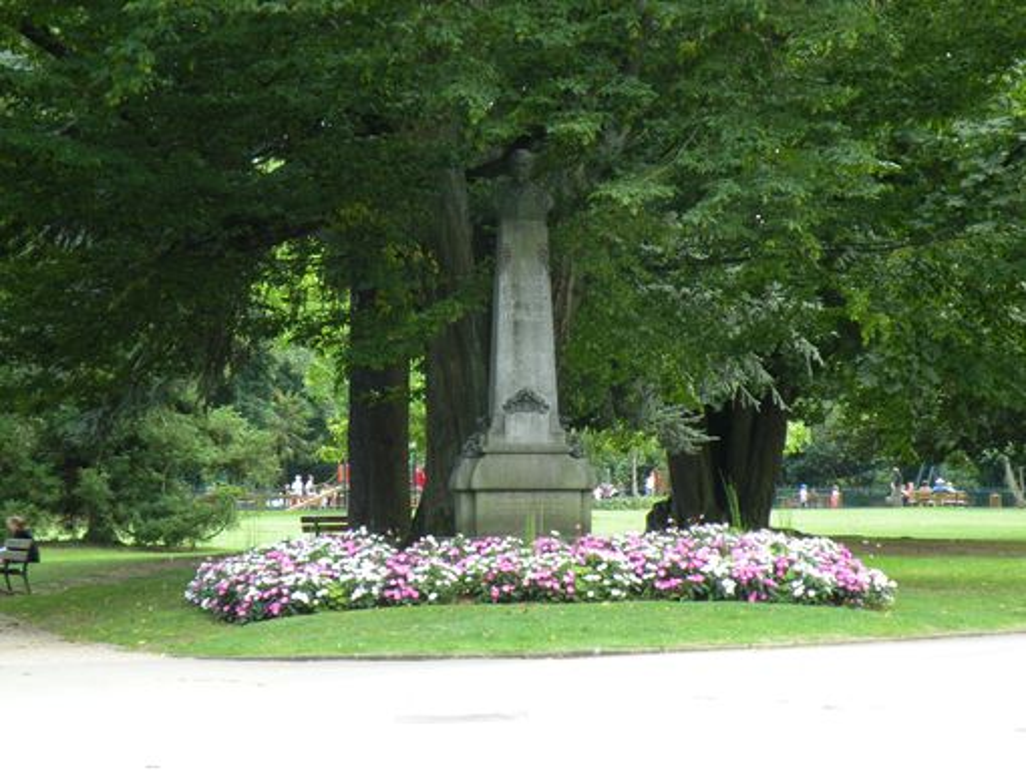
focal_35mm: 129
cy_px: 385
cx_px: 513
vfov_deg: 11.5
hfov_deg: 15.3
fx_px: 3825
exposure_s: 1/47
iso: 64
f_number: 4.5
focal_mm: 22.9
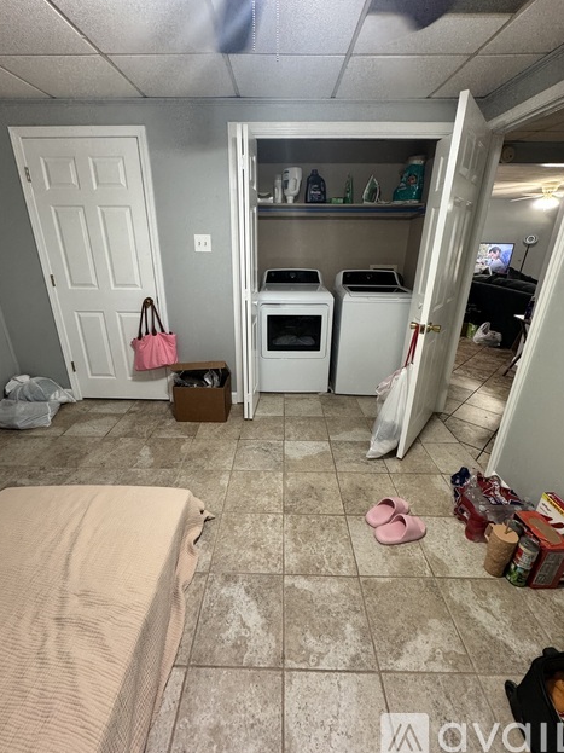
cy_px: 358
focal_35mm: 15
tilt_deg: -20.7
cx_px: 274
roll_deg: +0.0
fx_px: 326
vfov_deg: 98.1
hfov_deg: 81.7
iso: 250
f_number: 2.2
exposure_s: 1/60
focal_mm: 2.22
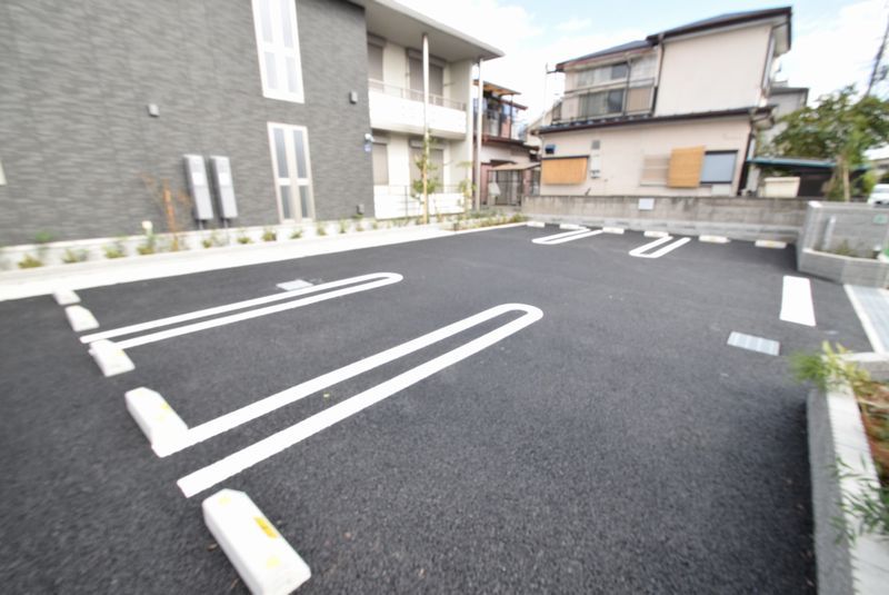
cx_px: 444
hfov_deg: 100.3
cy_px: 298
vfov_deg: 77.4
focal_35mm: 15
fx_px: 371
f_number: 10
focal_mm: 10
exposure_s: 1/400
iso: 1600
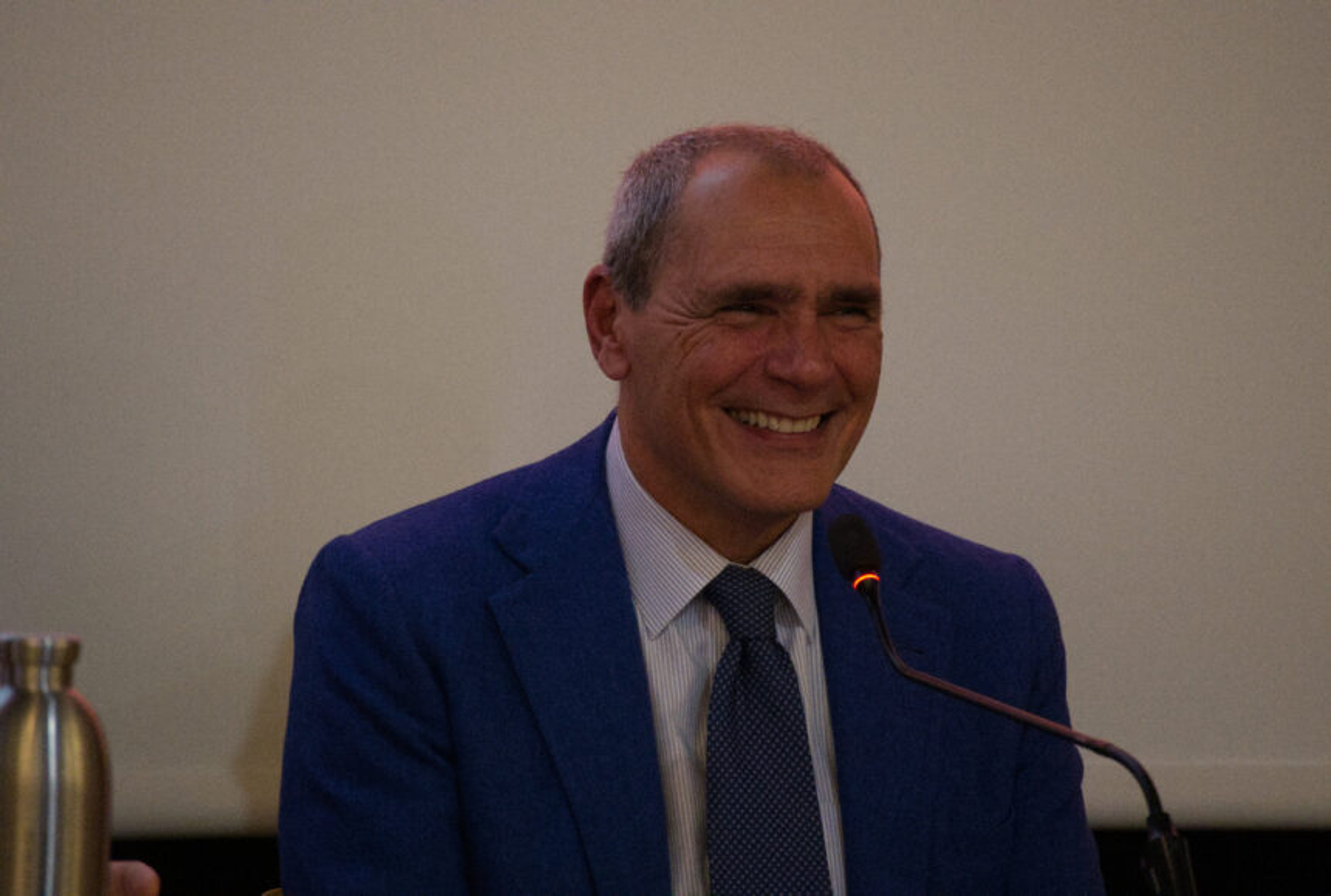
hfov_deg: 4.6
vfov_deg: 3.1
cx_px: 666
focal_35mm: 450
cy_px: 448
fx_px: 16687
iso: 8000
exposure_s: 1/125
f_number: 6.3
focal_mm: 300
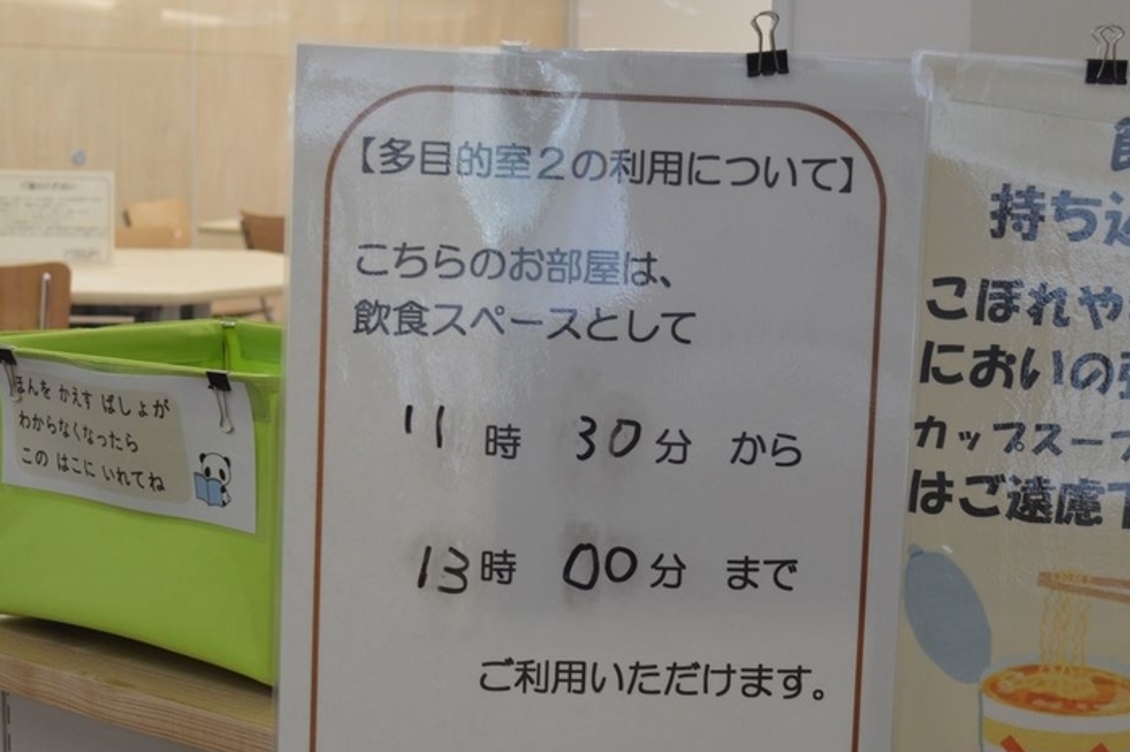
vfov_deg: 20.3
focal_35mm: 67
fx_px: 2102
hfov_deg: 30.1
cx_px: 556
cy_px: 453
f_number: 4.5
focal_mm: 26
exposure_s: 1/80
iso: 400
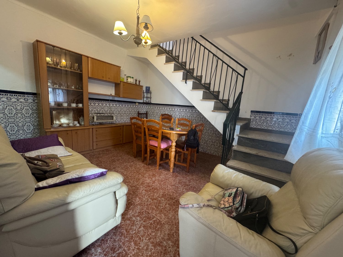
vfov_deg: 85.7
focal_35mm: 14
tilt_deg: -8.1
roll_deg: -3.3
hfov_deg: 102.1
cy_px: 128
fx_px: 139
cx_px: 172
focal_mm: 2.22
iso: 500
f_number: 2.2
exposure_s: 1/50
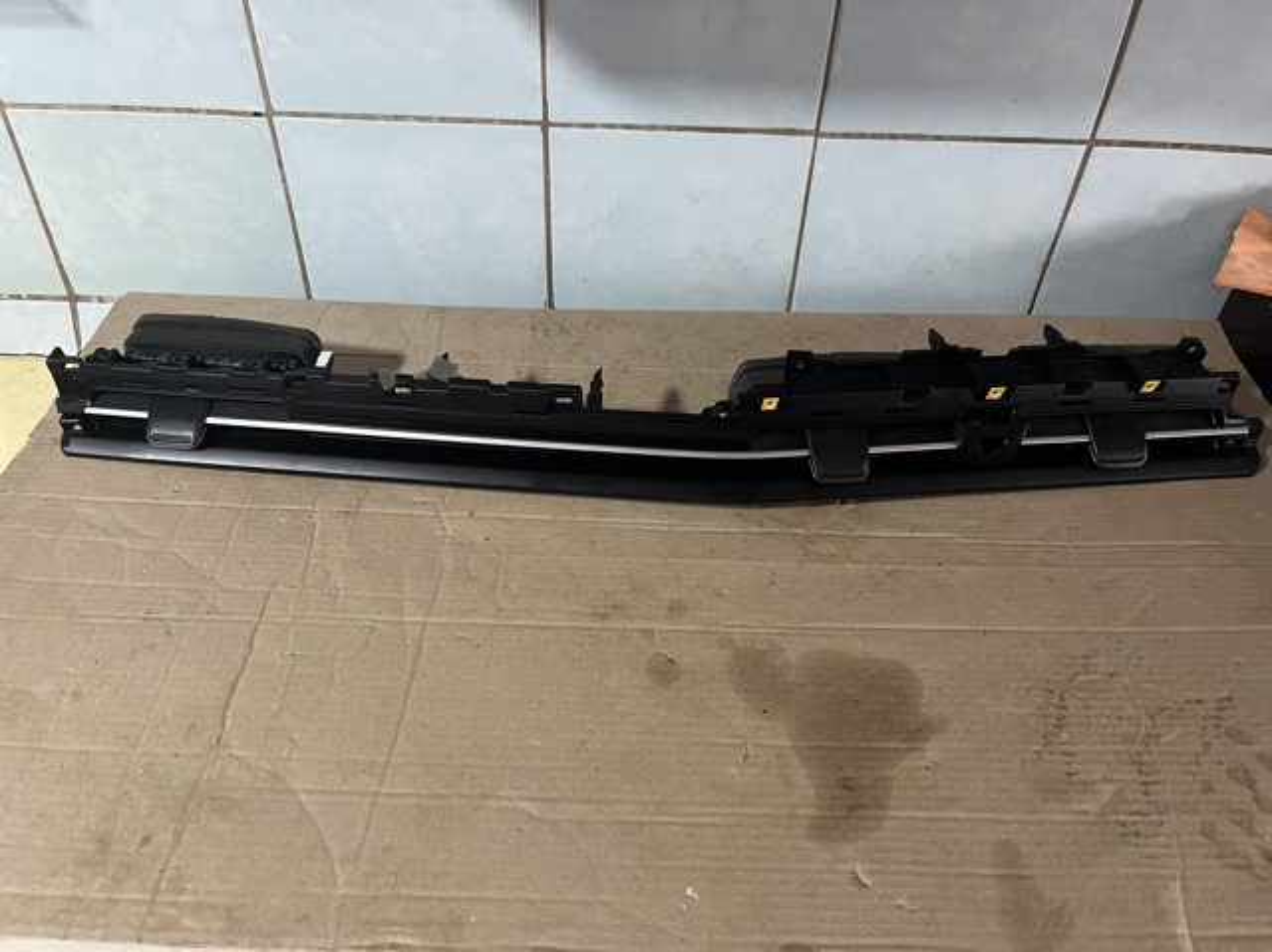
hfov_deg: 67.3
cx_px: 636
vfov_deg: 53.0
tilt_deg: -44.5
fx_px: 955
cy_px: 476
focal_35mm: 26
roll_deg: -1.8
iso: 400
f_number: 1.6
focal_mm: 5.1
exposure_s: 1/49
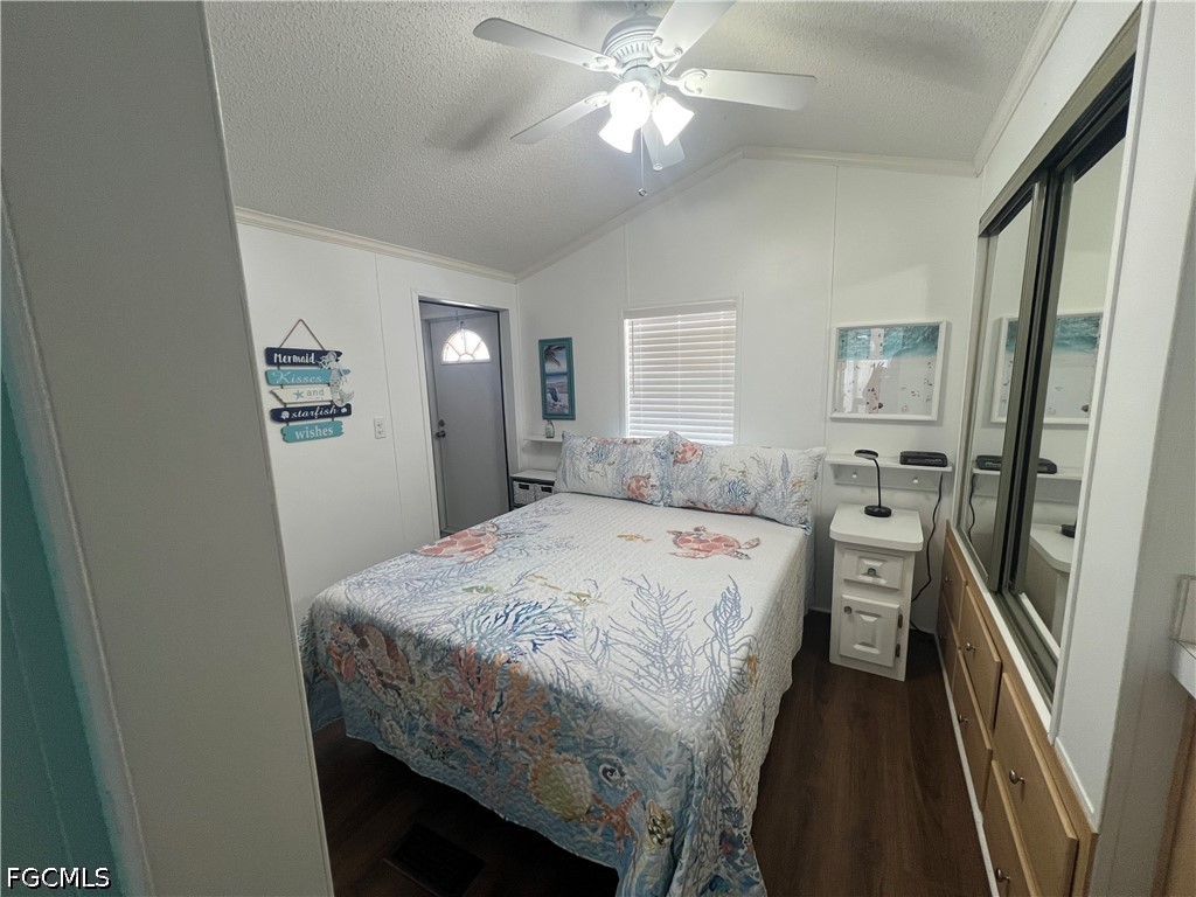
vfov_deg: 89.9
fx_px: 449
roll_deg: +1.8
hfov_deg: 106.2
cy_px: 448
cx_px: 598
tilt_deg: -9.2
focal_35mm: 13
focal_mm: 1.57
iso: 200
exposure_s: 1/120
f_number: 1.8
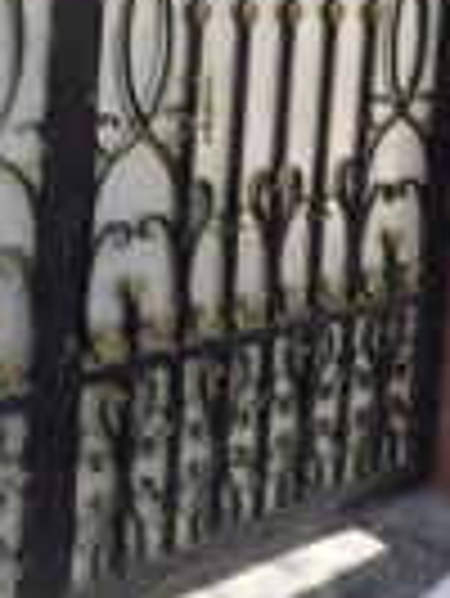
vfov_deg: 26.7
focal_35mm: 69
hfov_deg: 20.0
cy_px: 4
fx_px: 1194
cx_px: -94
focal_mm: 5.4
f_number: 1.8
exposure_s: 1/2344
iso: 80
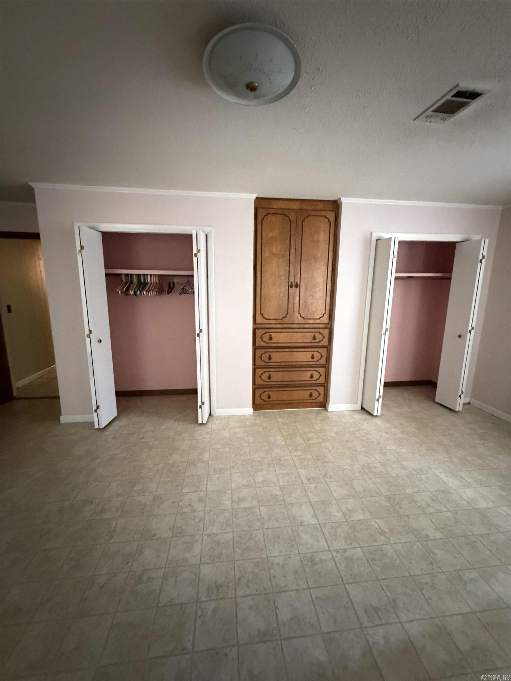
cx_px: 256
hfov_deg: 85.7
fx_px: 276
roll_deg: -1.0
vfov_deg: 102.1
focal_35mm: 14
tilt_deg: -10.3
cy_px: 340
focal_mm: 2.22
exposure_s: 1/40
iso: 1600
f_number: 2.2
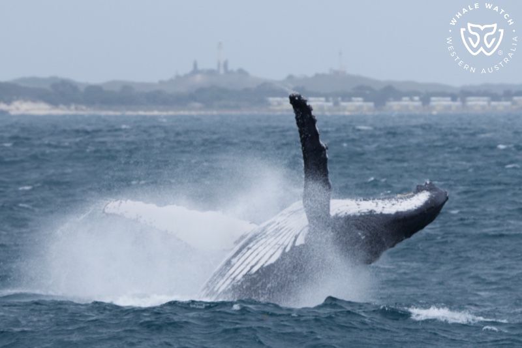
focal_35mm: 365
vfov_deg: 3.8
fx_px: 5291
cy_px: 174
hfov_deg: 5.6
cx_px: 261
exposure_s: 1/3200
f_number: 8
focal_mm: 365
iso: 1600
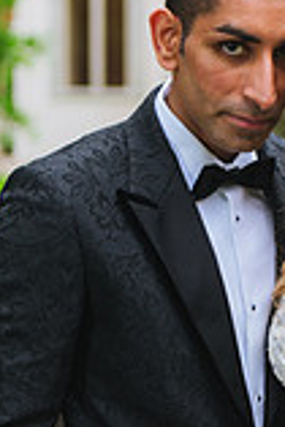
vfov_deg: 11.9
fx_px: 2038
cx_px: 312
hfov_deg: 7.9
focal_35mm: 172
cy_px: 332
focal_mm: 60
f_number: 2.8
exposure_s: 1/125
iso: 320
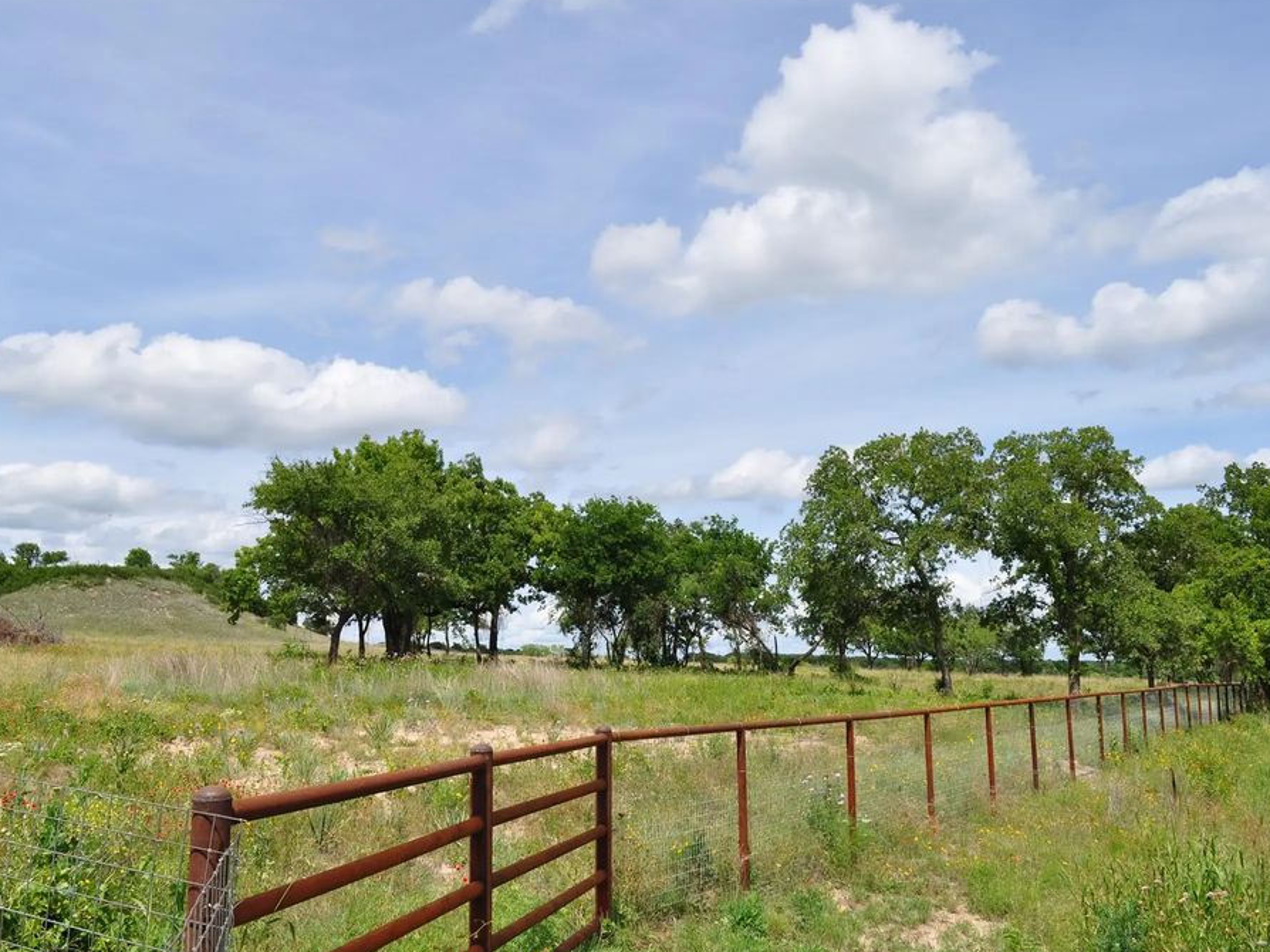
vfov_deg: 42.9
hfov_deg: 55.3
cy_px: 475
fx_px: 1210
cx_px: 604
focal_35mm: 33
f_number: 11
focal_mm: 20
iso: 200
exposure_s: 1/400
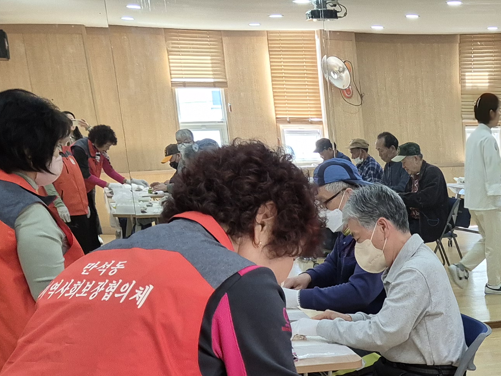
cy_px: 468
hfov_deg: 25.3
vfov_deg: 19.4
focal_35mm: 71
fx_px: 1028
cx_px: 564
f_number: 1.8
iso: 200
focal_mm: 5.4
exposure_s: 1/120
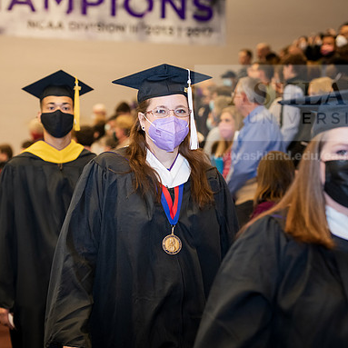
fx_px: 1319
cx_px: 167
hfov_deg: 15.0
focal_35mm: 116
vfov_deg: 15.0
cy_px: 175
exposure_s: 1/200
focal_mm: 90
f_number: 4
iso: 2000
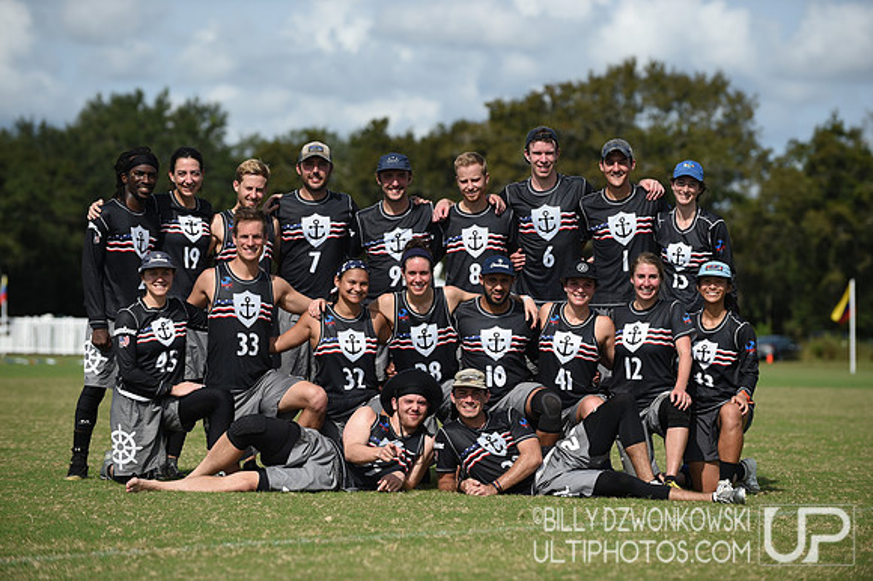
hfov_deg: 13.7
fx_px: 3635
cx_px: 436
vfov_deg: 9.1
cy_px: 290
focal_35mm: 150
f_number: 5
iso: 100
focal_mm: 150
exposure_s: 1/1600
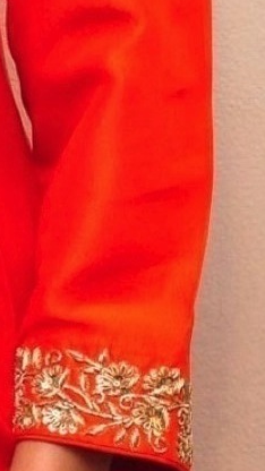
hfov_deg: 5.0
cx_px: -240
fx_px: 2976
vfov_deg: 8.8
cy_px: -220
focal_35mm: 238
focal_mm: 35
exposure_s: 1/125
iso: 1600
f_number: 10
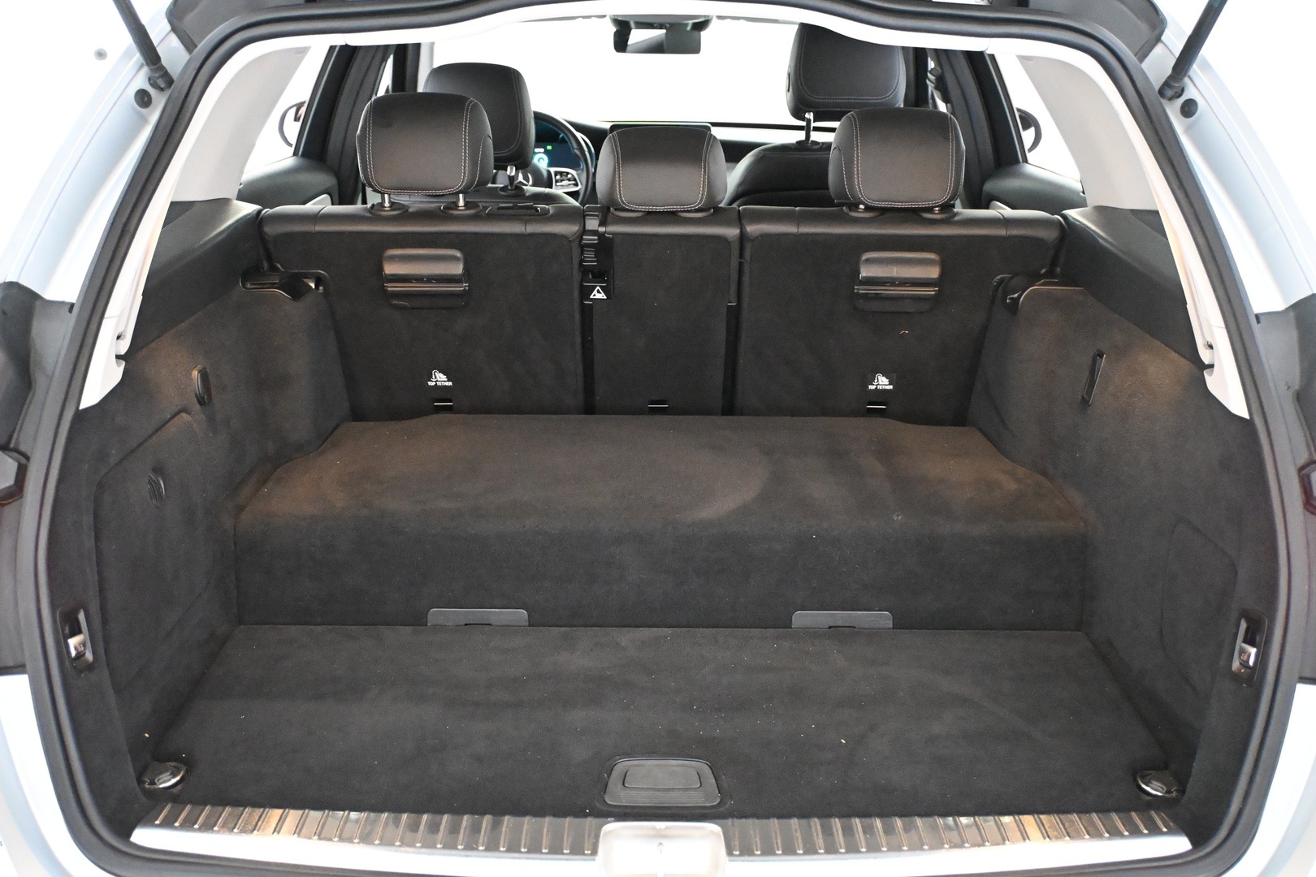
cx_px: 658
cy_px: 438
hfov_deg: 51.3
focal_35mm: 38
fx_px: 1371
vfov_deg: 35.5
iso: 10000
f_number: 4.2
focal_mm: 25
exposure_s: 1/60
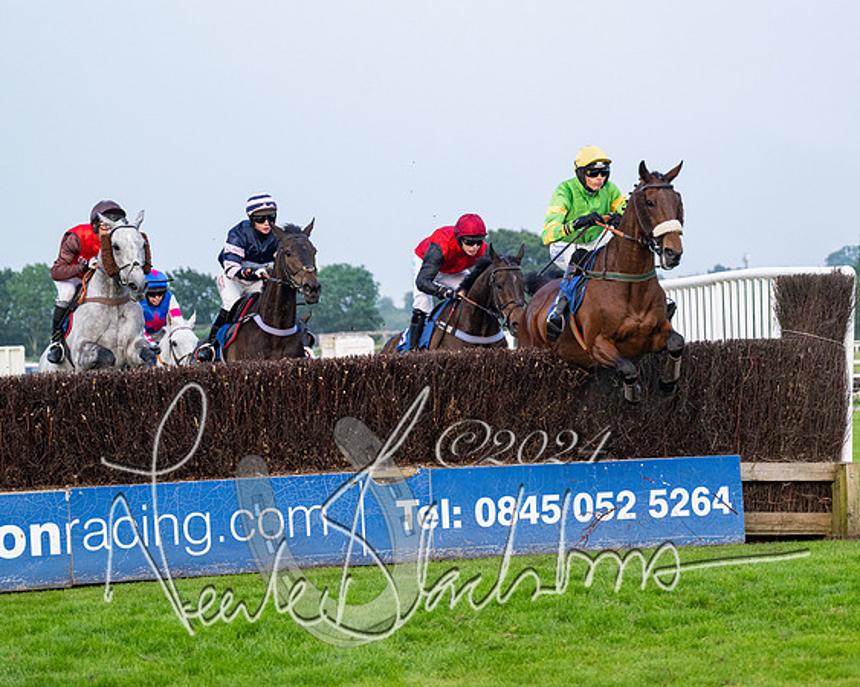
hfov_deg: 14.7
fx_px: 3336
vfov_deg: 11.8
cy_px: 311
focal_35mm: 131
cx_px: 554
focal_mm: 98
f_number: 4
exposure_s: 1/2000
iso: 1250
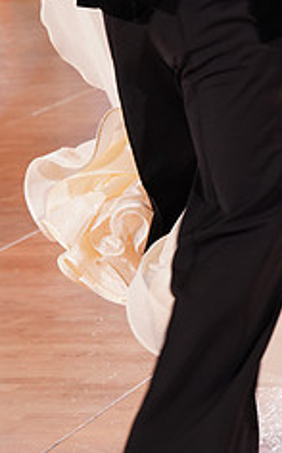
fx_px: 2909
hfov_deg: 5.5
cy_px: -94
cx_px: 294
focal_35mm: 236
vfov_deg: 8.8
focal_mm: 94
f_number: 5.6
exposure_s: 1/160
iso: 1600
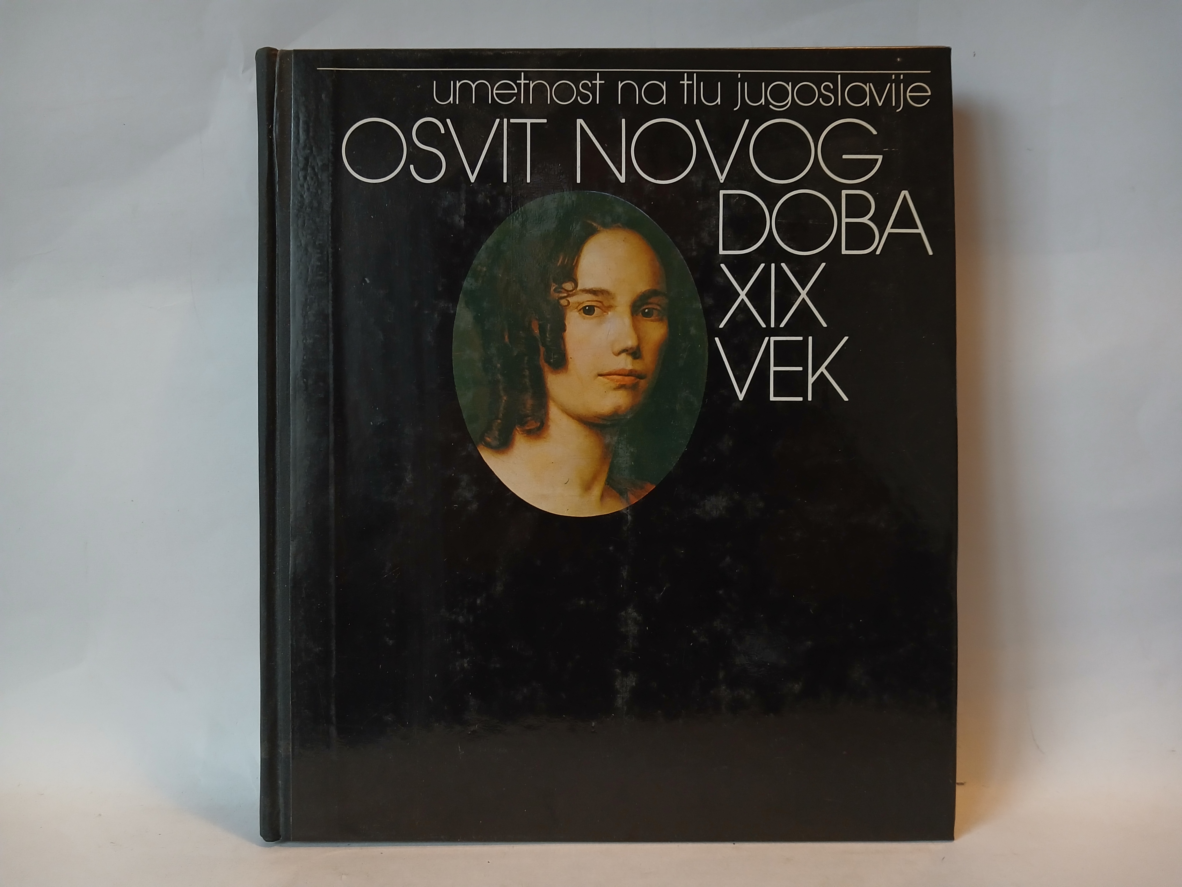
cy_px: 444
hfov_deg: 65.3
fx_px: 922
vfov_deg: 51.4
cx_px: 591
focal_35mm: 27
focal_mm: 3.98
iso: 250
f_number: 1.8
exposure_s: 1/30
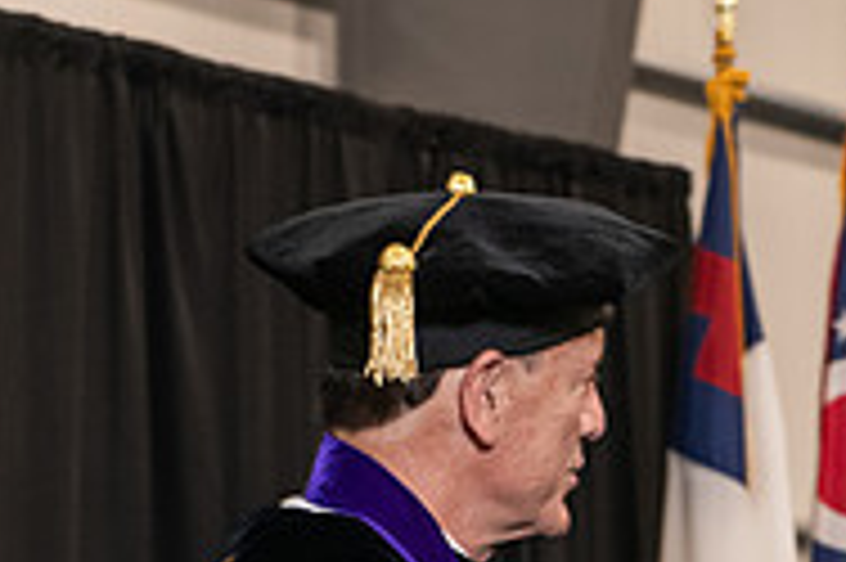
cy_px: 726
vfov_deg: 6.7
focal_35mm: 204
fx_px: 4790
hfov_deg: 10.0
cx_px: 855
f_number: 5
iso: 2000
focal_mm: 66
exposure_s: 1/125
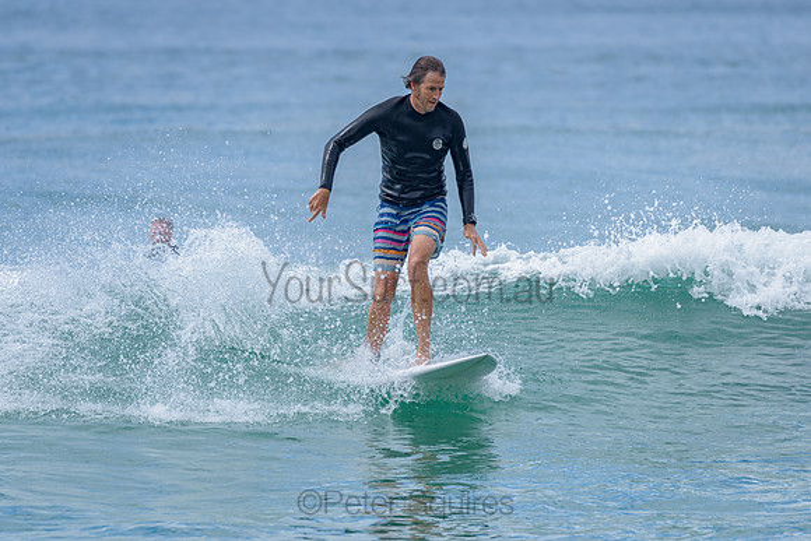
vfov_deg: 2.7
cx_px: 314
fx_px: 11608
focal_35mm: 515
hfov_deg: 4.0
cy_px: 270
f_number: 5.6
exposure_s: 1/2000
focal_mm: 420
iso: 450
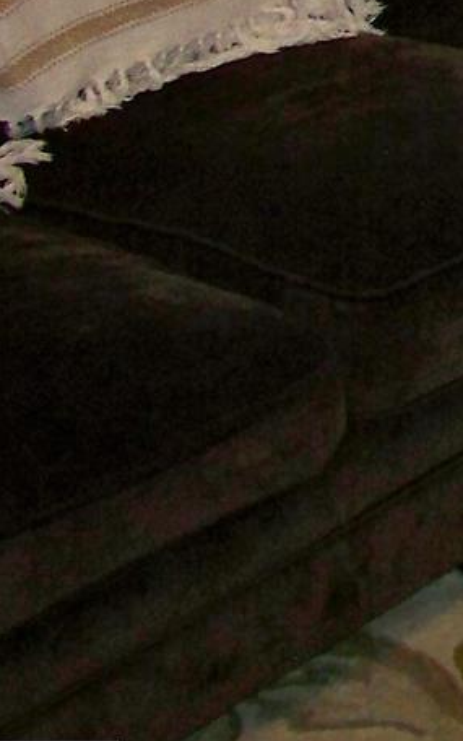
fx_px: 3170
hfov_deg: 7.4
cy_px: -374
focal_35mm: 157
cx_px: 1376
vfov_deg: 12.6
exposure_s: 1/30
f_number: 2.8
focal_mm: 5.85
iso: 200
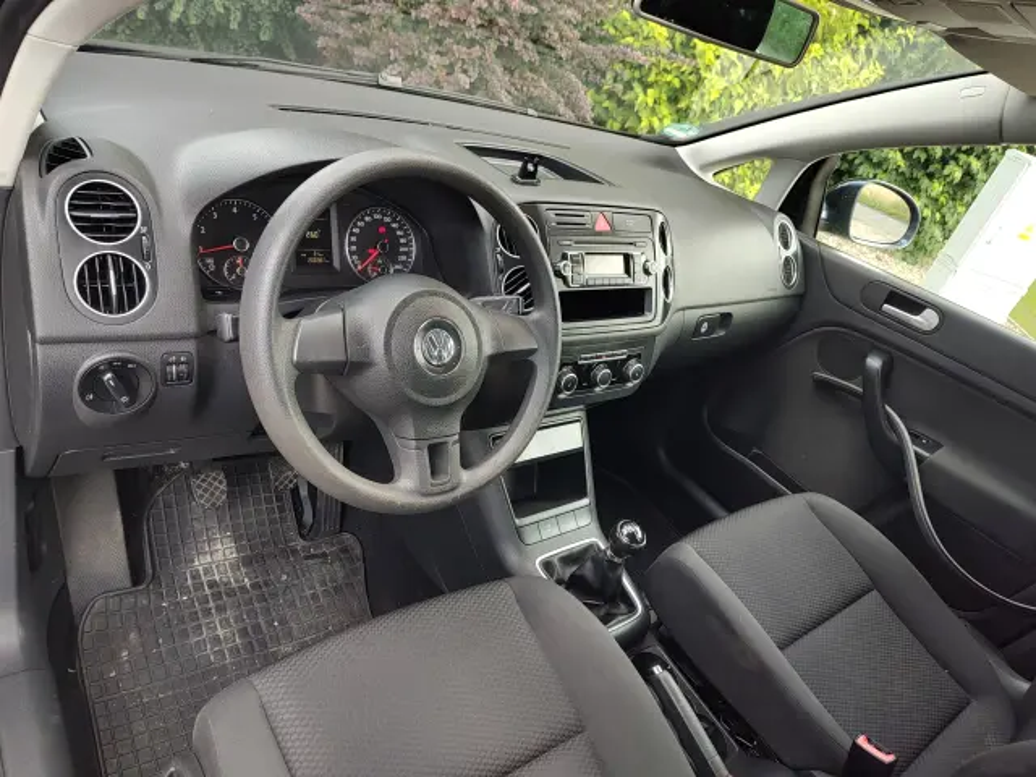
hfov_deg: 73.9
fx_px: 688
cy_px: 388
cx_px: 518
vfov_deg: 58.9
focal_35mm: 23
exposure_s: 1/109
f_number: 1.8
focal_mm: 5.56
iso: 100
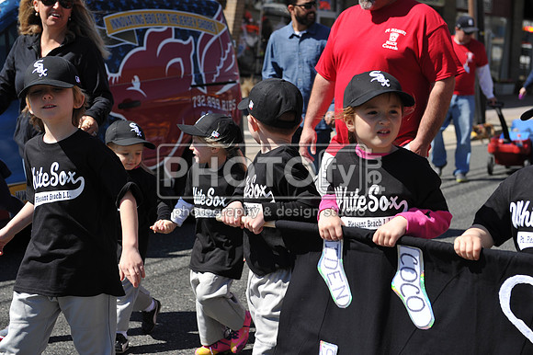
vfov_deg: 19.4
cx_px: 266
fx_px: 1036
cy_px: 178
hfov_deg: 28.9
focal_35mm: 70
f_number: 5
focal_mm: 70
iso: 200
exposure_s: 1/800
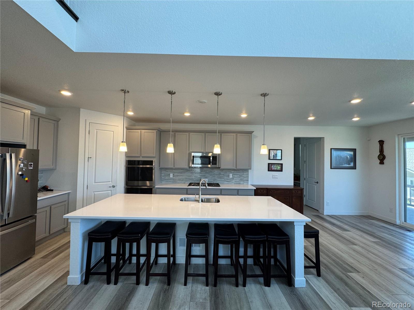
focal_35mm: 14
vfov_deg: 85.7
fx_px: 167
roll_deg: -0.8
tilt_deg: +1.5
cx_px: 207
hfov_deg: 102.1
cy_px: 155
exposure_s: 1/120
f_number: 2.2
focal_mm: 2.22
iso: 100
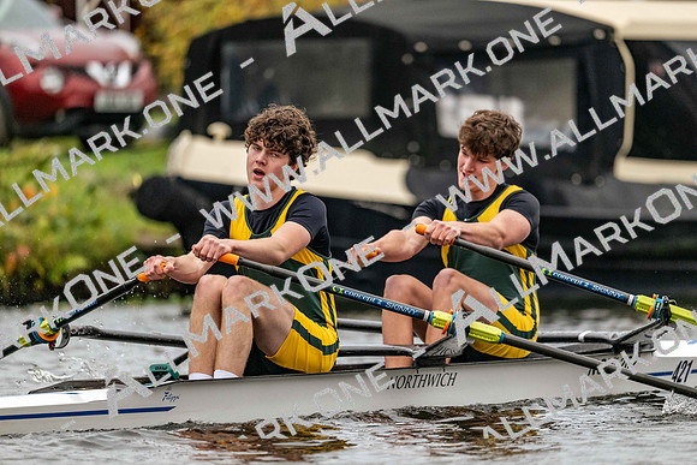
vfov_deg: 3.4
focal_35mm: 400
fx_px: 7746
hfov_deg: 5.2
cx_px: 348
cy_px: 232
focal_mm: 400
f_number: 4.5
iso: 3600
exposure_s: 1/2000
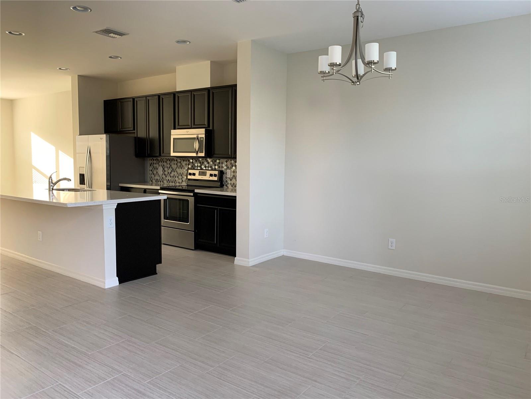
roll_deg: -0.8
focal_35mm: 26
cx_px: 266
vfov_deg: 53.1
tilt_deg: -5.2
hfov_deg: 67.3
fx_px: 399
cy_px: 200
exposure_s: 1/73
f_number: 1.8
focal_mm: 4.25
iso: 100
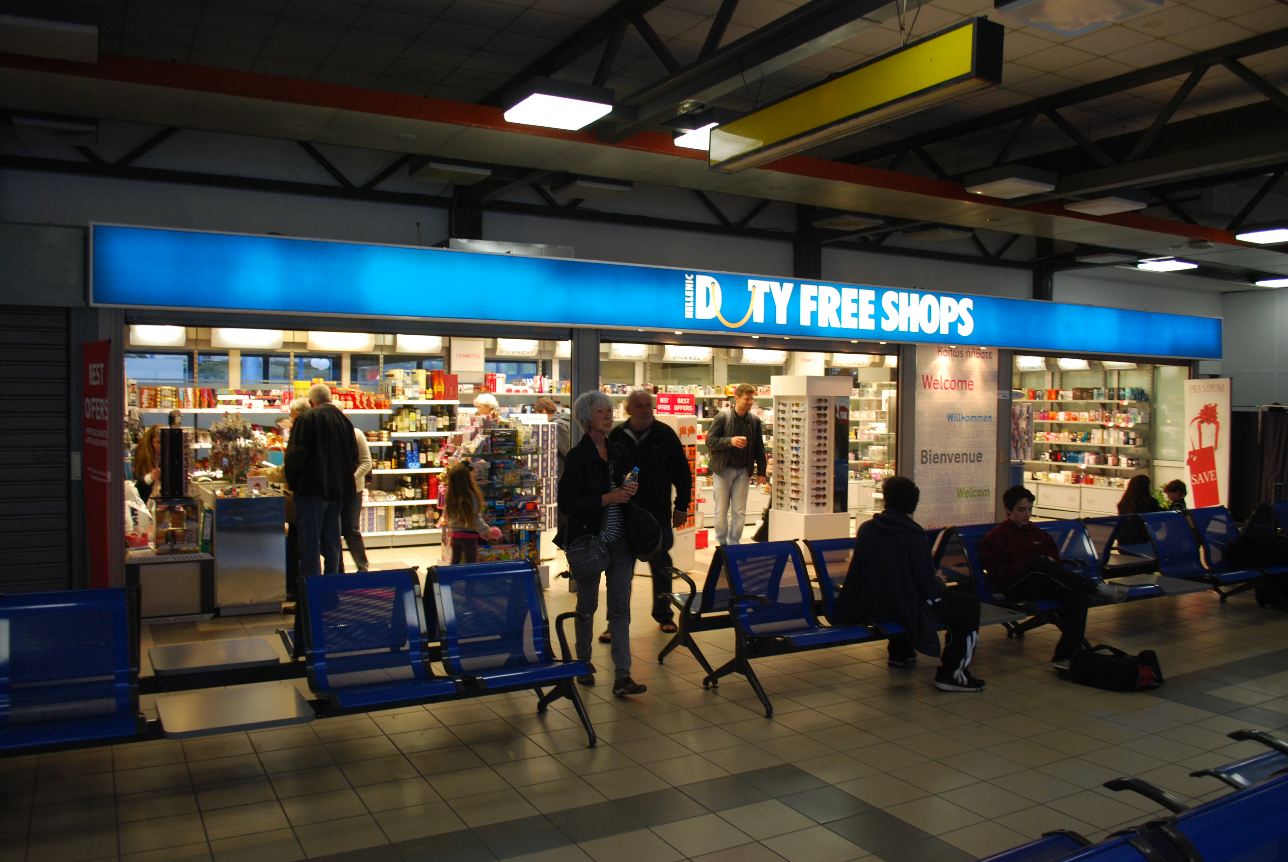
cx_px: 644
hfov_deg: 67.3
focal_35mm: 27
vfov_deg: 48.0
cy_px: 431
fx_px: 967
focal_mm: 18
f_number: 3.5
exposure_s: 1/30
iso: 400
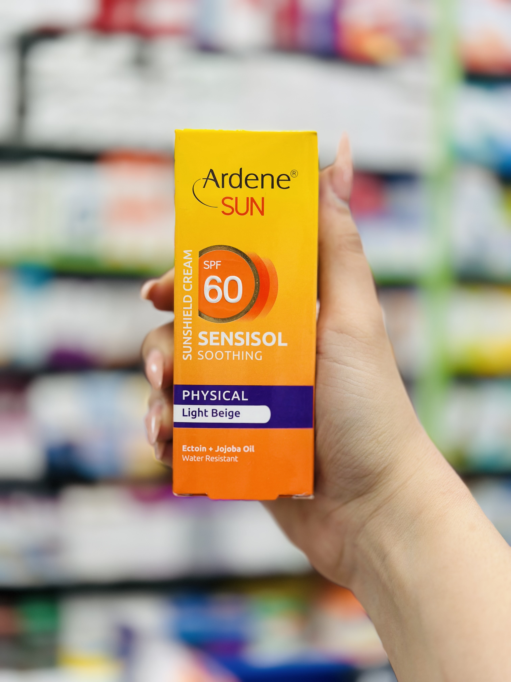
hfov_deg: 30.3
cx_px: 256
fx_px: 945
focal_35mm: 48
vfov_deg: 39.7
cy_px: 341
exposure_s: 1/130
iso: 64
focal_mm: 6.86
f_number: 1.78
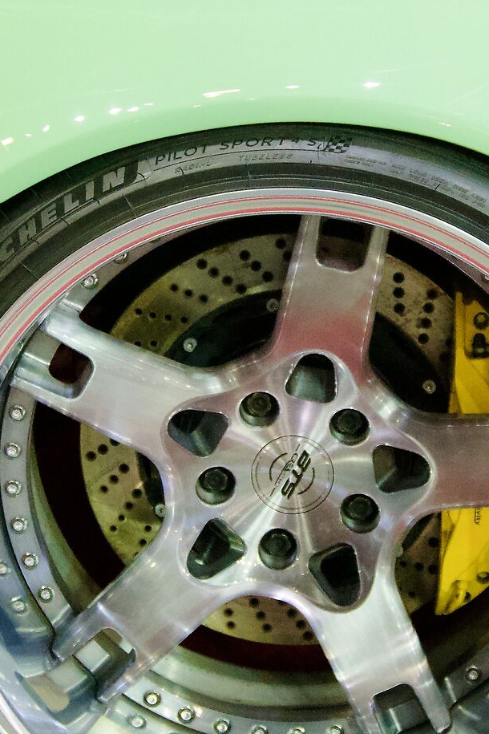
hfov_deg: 13.9
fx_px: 2003
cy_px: 332
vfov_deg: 20.7
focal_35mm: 98
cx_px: 293
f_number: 4.5
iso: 4000
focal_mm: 25
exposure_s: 1/160
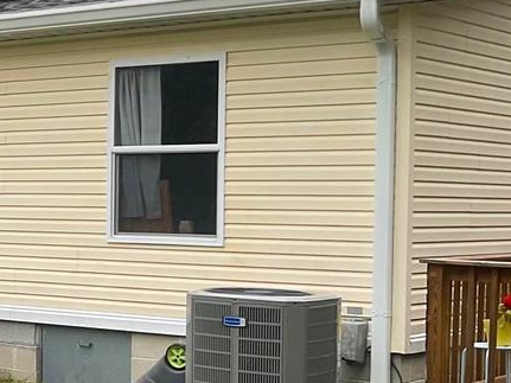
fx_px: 1432
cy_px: 228
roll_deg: -0.1
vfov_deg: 15.2
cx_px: -251
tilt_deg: -2.4
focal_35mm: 97
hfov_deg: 18.1
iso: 16
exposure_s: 1/700
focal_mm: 3
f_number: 1.8
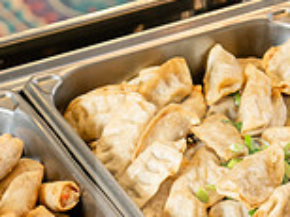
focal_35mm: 174
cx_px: 40
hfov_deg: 11.3
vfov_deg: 8.3
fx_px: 1455
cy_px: 326
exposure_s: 1/125
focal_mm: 48
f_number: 4
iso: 500
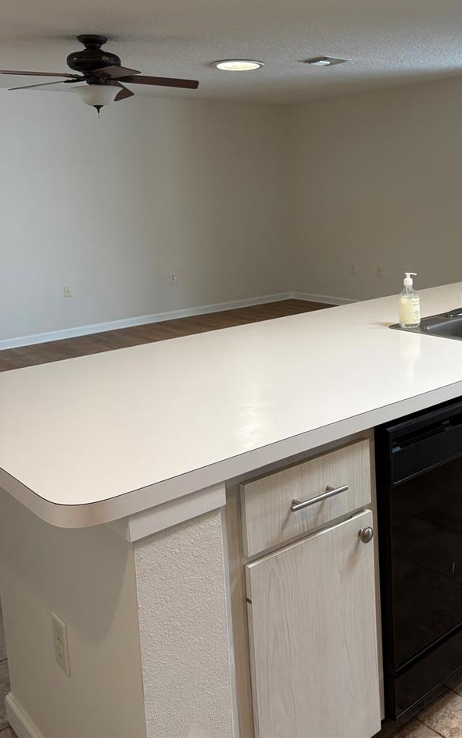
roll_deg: +2.0
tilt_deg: -5.6
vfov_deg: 54.6
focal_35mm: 35
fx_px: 705
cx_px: 348
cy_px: 270
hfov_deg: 35.5
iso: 100
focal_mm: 5.96
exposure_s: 1/120
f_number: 1.6
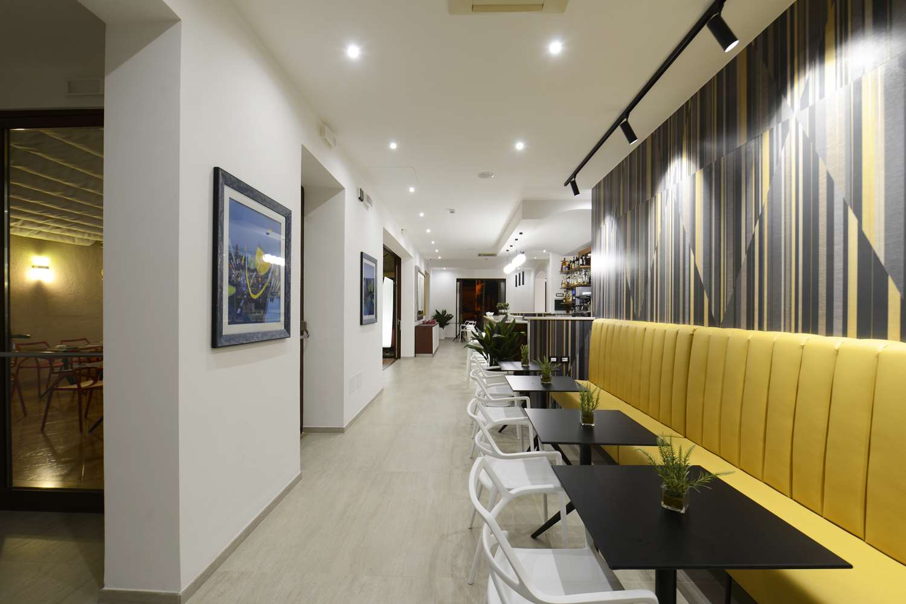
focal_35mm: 15
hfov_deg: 100.4
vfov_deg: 77.4
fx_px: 378
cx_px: 453
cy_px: 302
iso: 100
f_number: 8
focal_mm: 15
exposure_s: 1/2
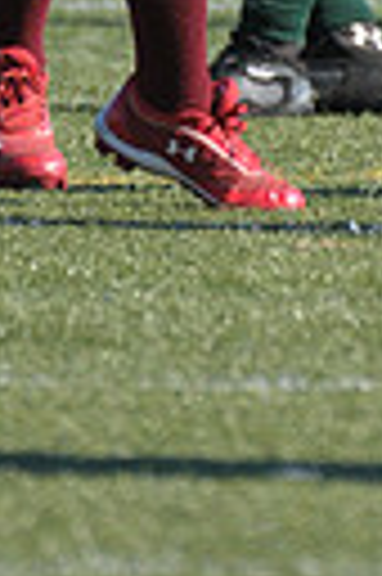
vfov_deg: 0.8
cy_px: -518
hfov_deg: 0.5
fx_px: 43328
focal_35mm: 2715
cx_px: 717
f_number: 4
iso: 640
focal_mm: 400
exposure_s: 1/2500
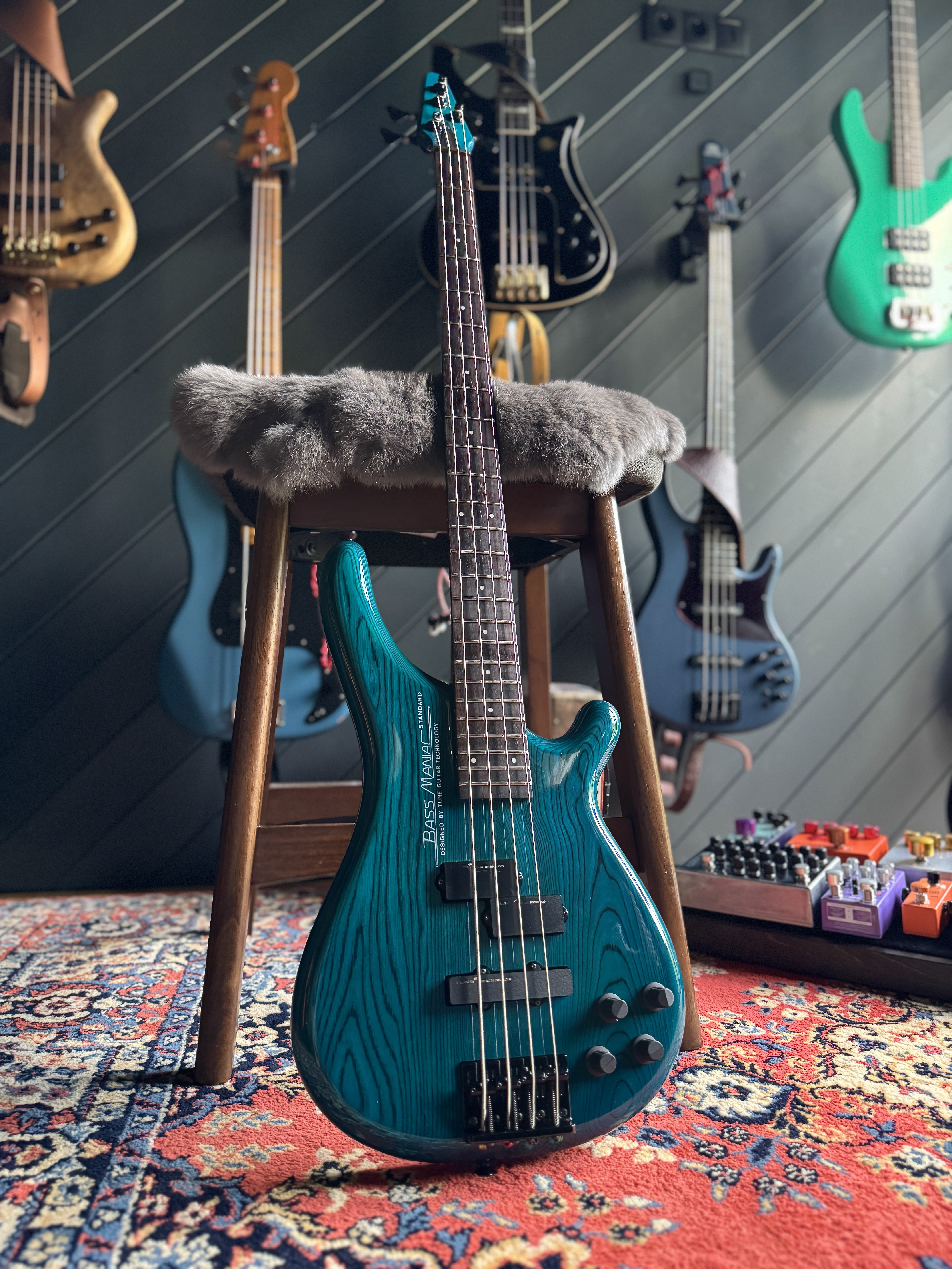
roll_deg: -0.1
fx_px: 880
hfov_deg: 56.8
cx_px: 476
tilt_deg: +3.8
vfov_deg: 71.6
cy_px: 634
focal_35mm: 24
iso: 800
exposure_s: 1/50
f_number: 1.78
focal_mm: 6.76
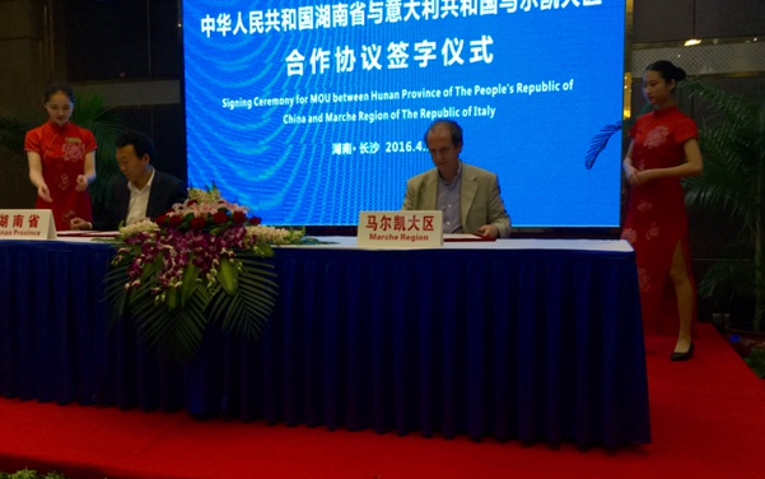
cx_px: 374
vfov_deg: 36.3
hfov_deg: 55.3
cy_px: 246
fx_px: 730
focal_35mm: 35
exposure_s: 1/33
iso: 80
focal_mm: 3.3
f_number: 2.4
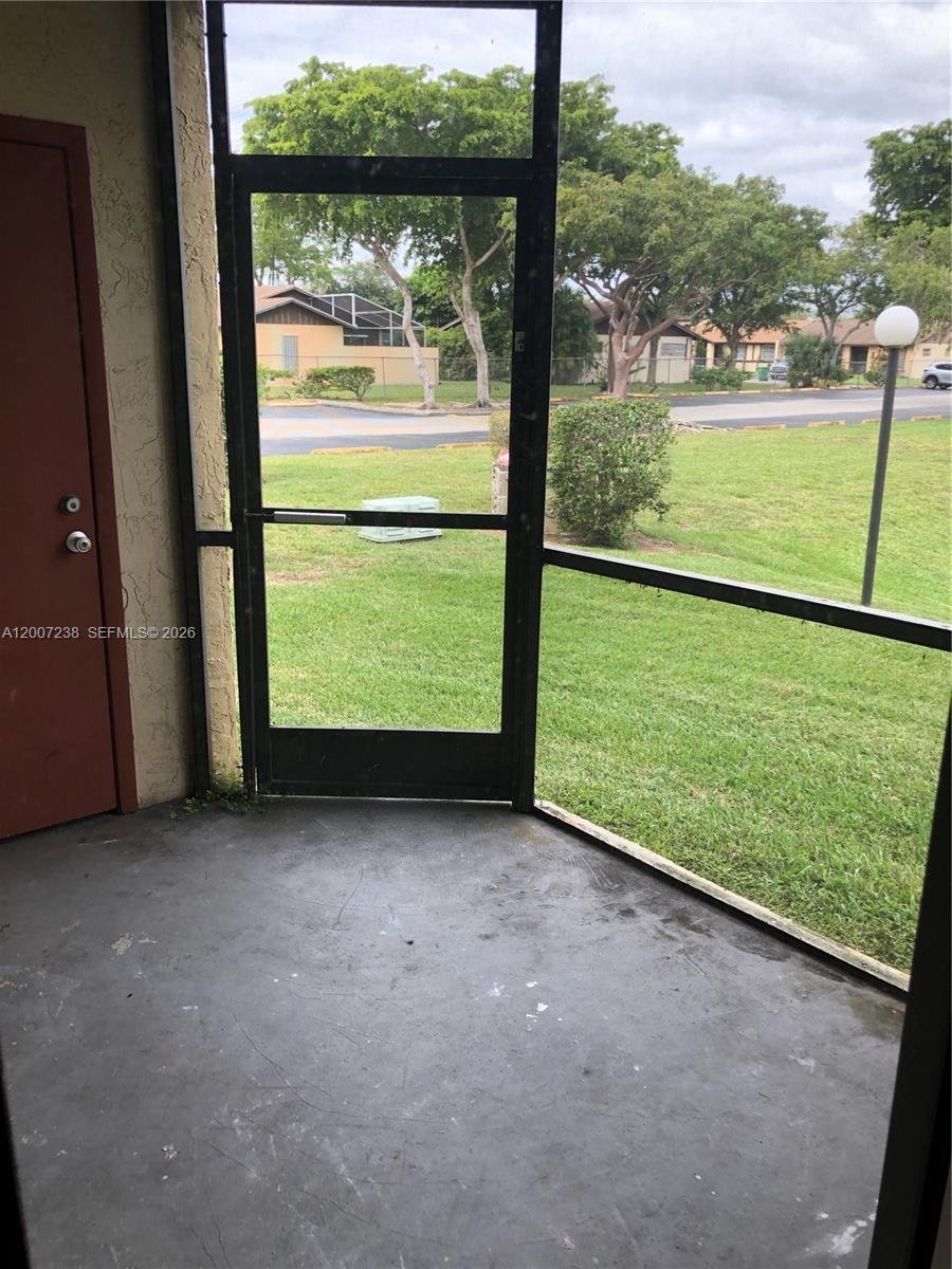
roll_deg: -0.4
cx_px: 476
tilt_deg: -16.6
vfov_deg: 63.4
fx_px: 1027
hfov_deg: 49.7
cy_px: 634
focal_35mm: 28
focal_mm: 3.99
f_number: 1.8
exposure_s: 1/120
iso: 20
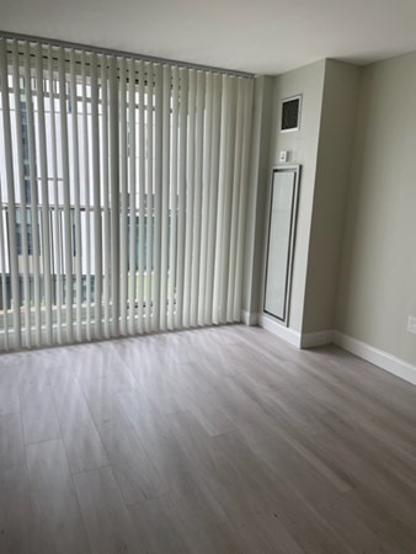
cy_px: 277
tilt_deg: -10.9
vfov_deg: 67.3
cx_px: 208
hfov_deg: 53.1
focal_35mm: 26
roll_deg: -2.9
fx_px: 416
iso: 32
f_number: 1.6
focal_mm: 4.2
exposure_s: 1/195
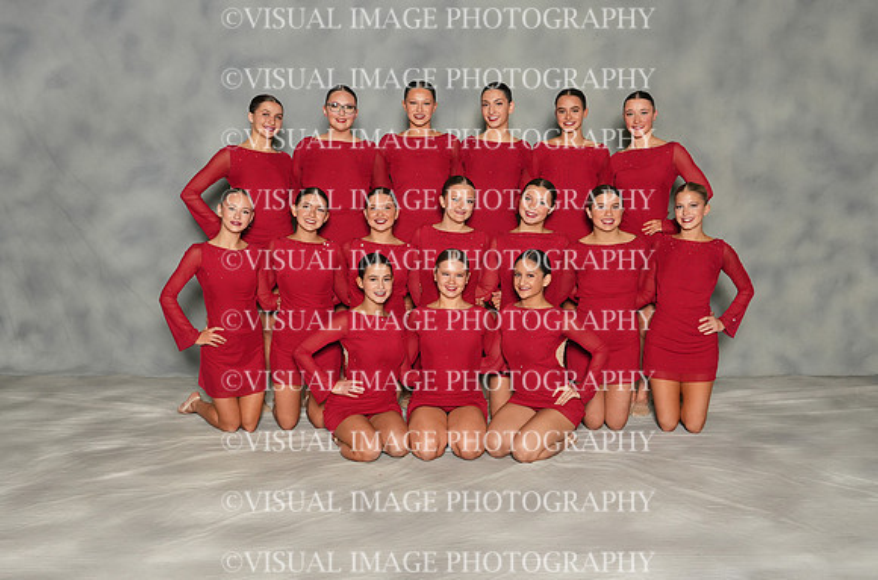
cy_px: 290
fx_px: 1131
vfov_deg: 28.8
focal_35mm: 46
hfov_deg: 42.4
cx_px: 439
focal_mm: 31
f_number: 8
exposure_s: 1/125
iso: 800
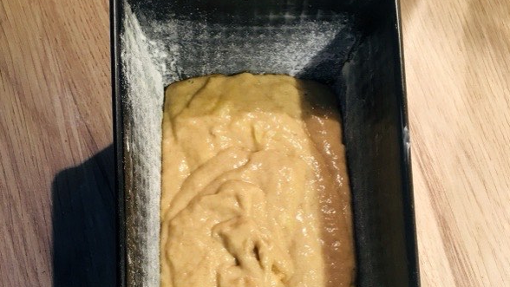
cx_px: 258
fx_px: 582
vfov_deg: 26.1
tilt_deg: -81.3
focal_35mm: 43
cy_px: 296
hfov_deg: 47.3
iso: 100
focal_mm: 4.15
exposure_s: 1/33
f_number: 2.2
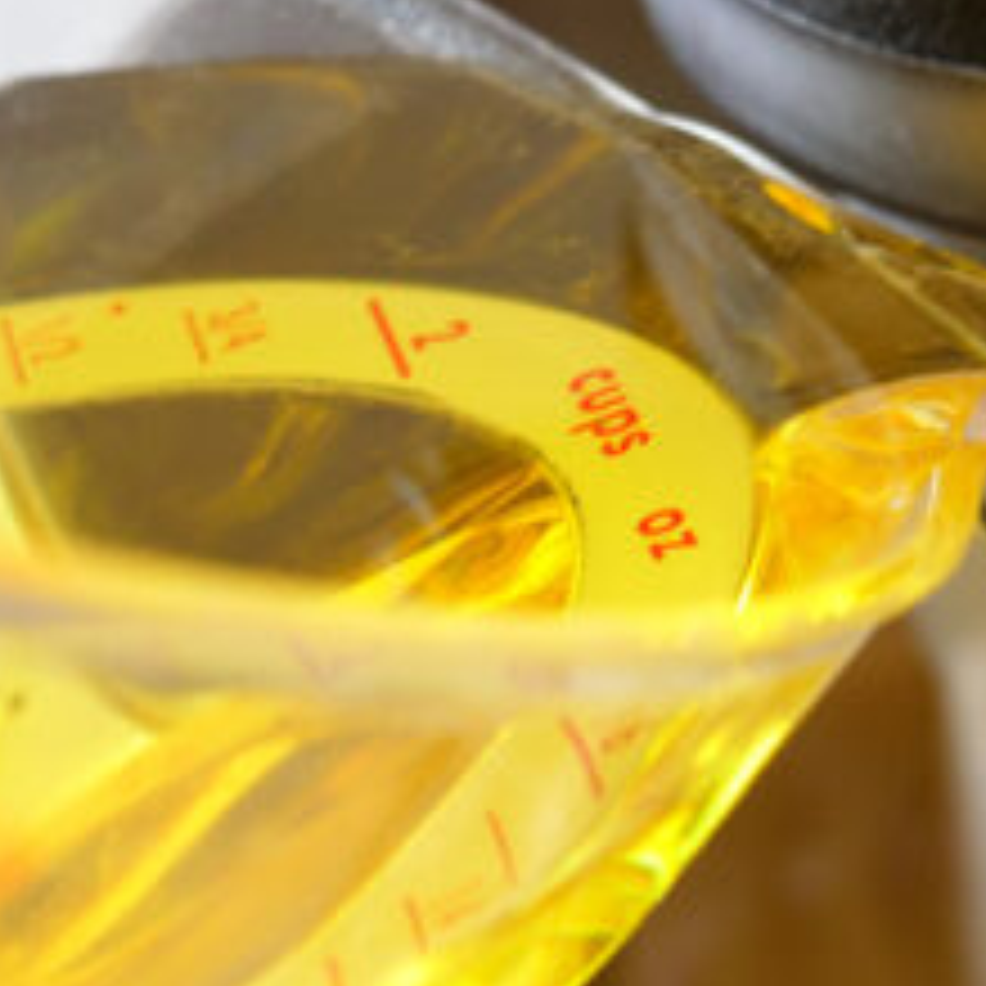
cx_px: 1130
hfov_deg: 18.8
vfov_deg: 19.7
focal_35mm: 88
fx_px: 2836
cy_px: 561
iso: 400
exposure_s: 1/60
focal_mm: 17
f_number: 3.1
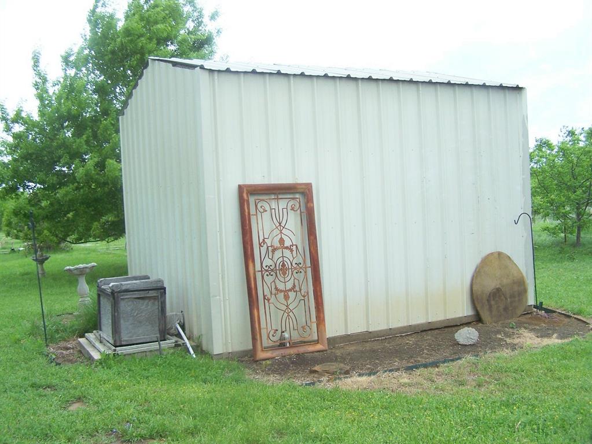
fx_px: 650
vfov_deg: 37.7
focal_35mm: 38
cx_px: 296
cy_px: 222
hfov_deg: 49.0
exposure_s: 1/320
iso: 80
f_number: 2.8
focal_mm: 6.3
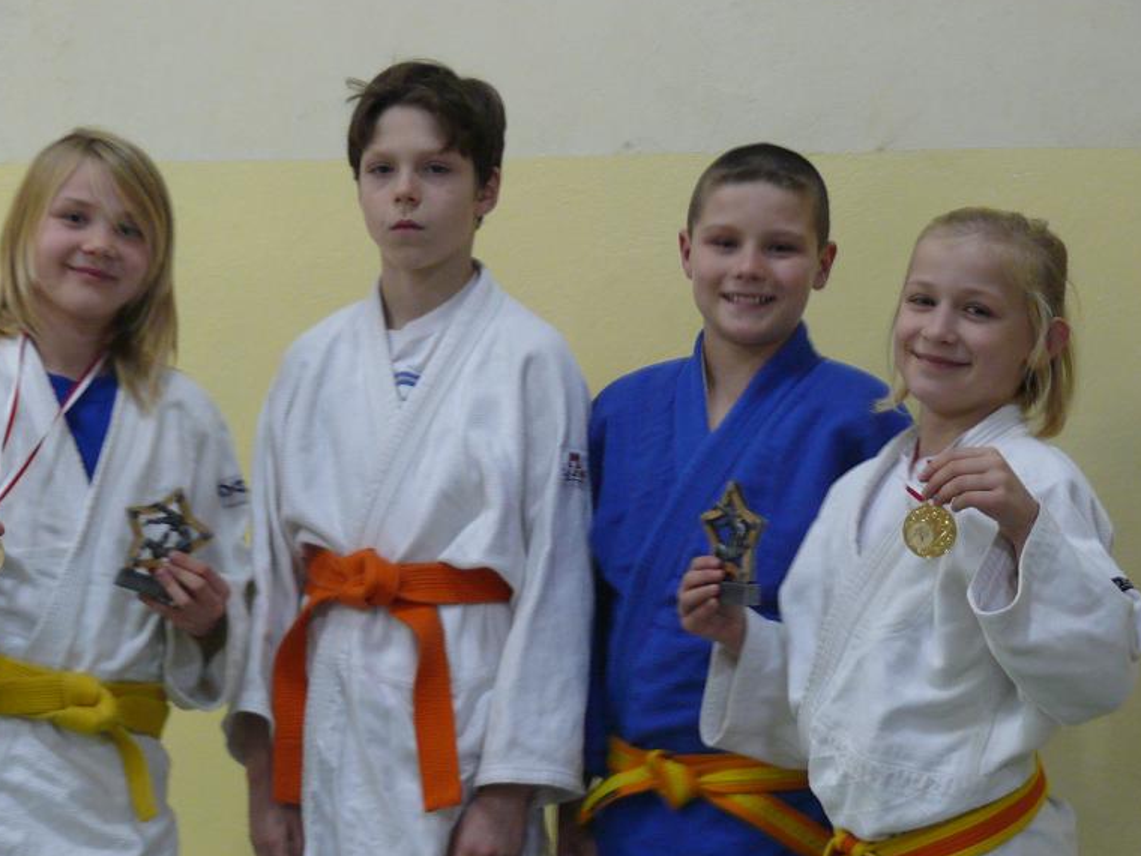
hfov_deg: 20.4
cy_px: 470
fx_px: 3164
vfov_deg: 15.4
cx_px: 545
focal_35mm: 96
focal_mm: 16.8
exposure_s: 1/4
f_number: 3.2
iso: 200
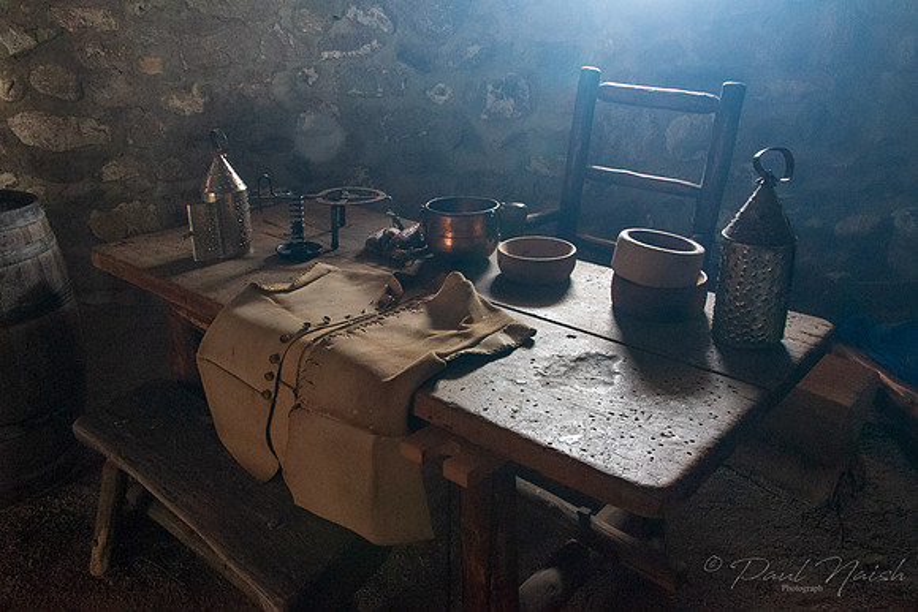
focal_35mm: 28
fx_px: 714
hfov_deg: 65.5
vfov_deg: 46.4
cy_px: 306
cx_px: 459
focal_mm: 28
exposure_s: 1/50
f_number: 10
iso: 9000
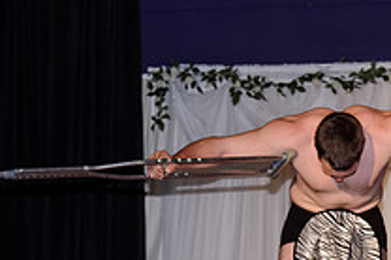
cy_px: 161
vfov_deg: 6.5
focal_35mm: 209
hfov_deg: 9.8
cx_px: 333
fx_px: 2266
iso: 640
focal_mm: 50
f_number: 2.8
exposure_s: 1/160
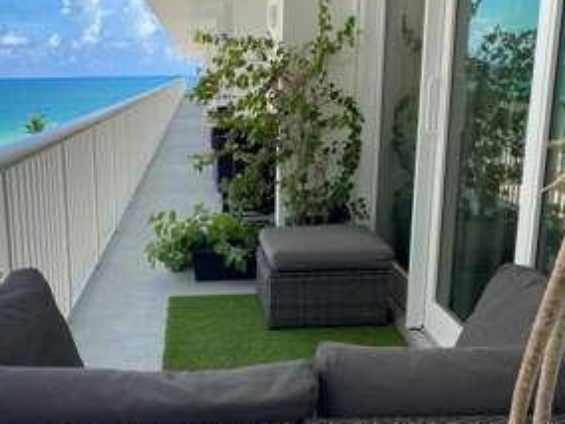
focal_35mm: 44
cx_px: 185
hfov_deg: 42.3
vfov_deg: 32.7
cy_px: 271
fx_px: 718
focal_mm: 4.25
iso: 32
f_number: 1.8
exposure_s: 1/1053
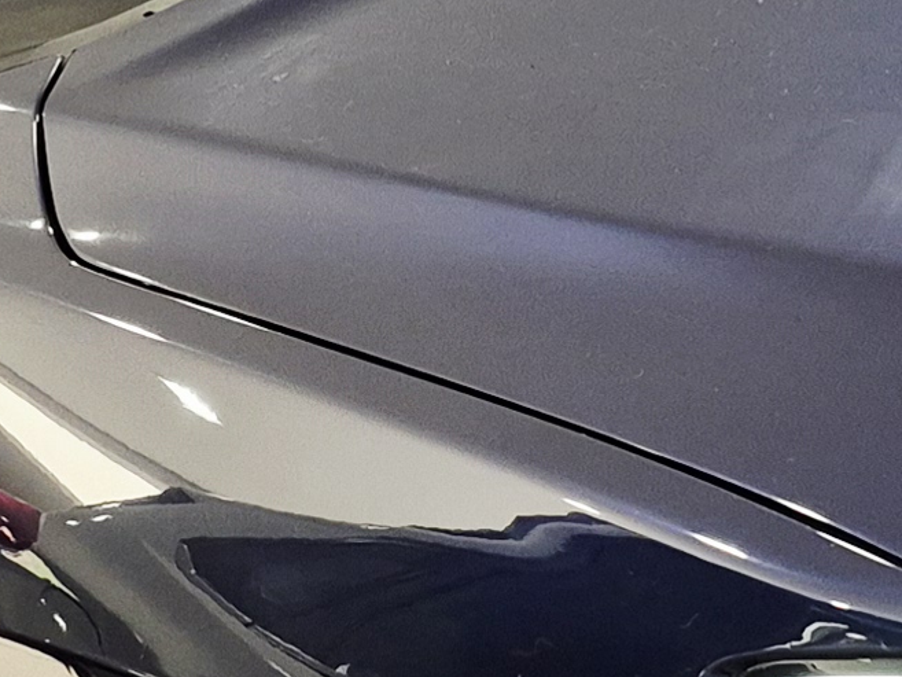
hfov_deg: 13.7
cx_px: 1056
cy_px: 401
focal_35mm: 140
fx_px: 3649
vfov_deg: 10.6
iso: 160
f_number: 1.8
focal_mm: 5.4
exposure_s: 1/120
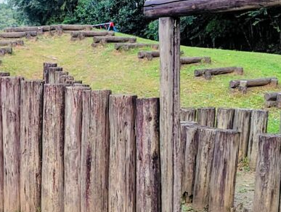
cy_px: 149
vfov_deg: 19.3
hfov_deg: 24.6
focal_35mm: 76
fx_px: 618
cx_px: 6
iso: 1309
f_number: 1.9
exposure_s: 1/60
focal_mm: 5.6
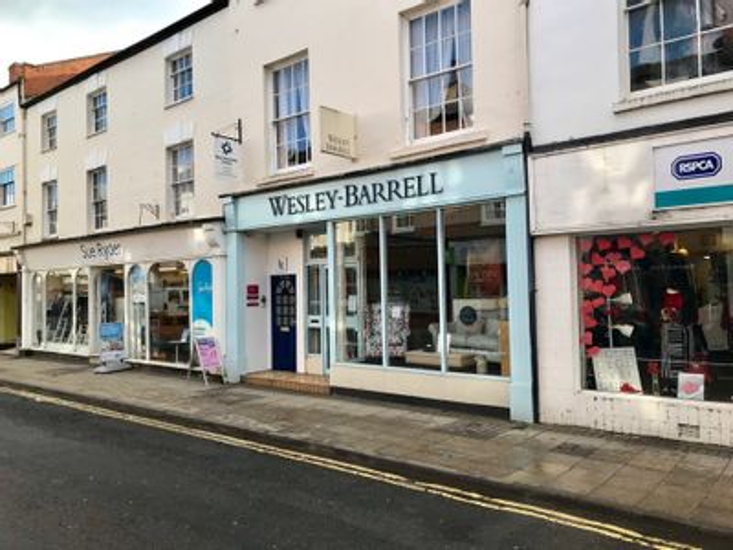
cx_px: 366
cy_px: 275
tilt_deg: +1.2
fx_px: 593
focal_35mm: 28
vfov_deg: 49.7
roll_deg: +1.0
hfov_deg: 63.4
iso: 20
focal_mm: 3.99
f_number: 1.8
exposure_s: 1/504
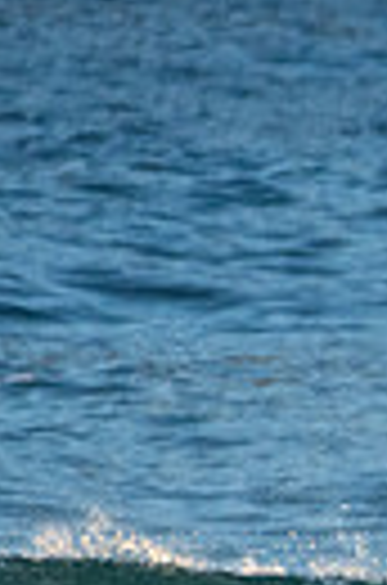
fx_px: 54451
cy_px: 790
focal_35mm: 3359
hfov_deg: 0.4
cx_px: 1152
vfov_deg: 0.6
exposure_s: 1/2000
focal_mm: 500
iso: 1600
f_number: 5.6
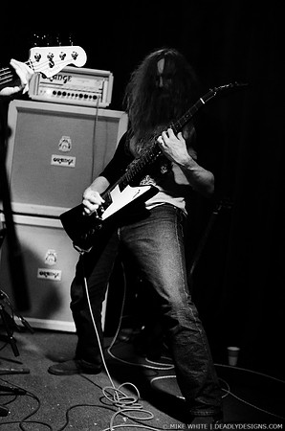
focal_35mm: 45
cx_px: 142
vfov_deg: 43.7
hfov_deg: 29.7
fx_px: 537
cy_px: 216
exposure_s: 1/125
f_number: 2.2
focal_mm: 30
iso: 2000
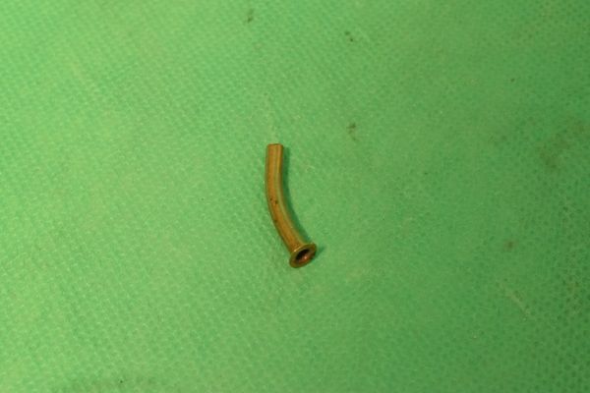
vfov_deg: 16.6
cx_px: 295
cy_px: 196
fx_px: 1352
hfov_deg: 24.6
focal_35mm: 82
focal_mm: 55
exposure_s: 1/100
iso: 4500
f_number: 18
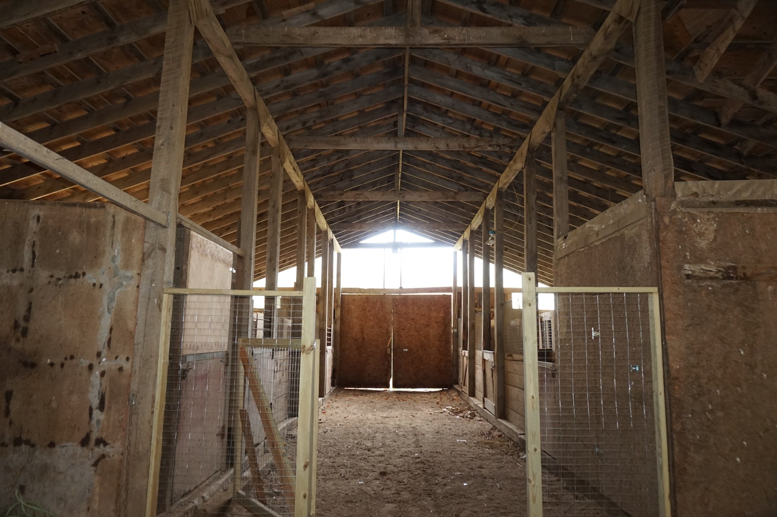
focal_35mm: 24
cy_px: 258
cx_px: 388
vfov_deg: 53.1
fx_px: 518
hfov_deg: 73.8
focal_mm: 16
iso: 1000
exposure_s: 1/60
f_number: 4
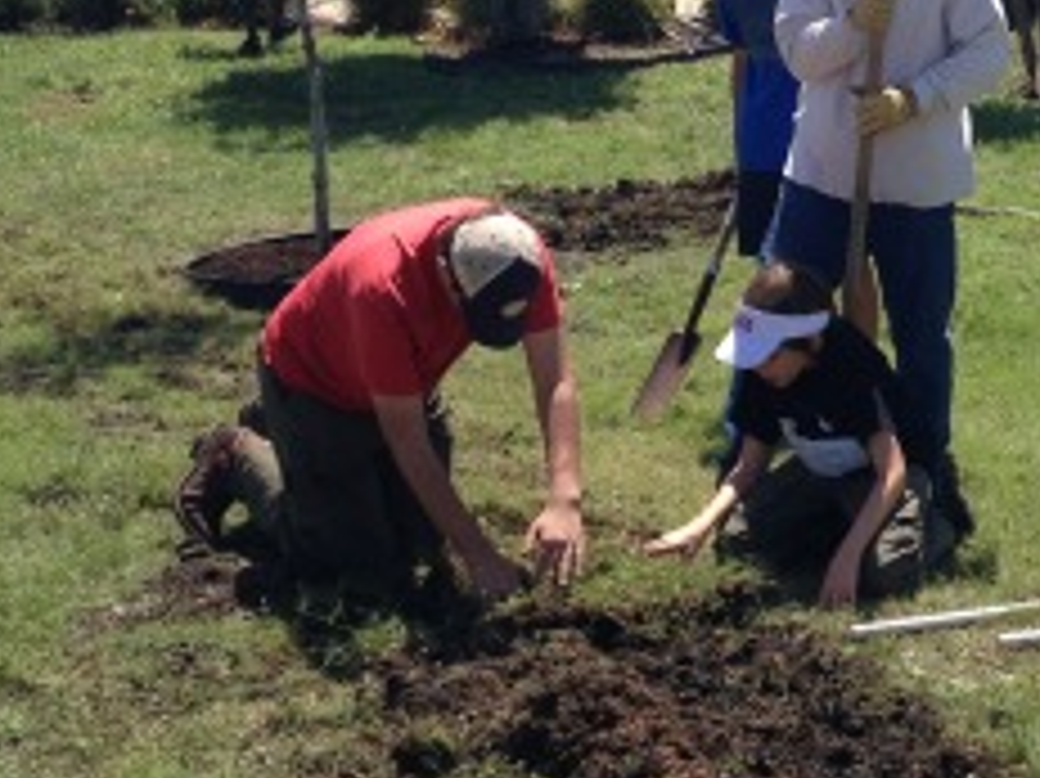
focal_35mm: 97
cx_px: 986
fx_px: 2913
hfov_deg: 19.8
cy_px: 234
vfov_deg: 15.2
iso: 50
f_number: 2.4
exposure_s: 1/1227
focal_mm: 4.28
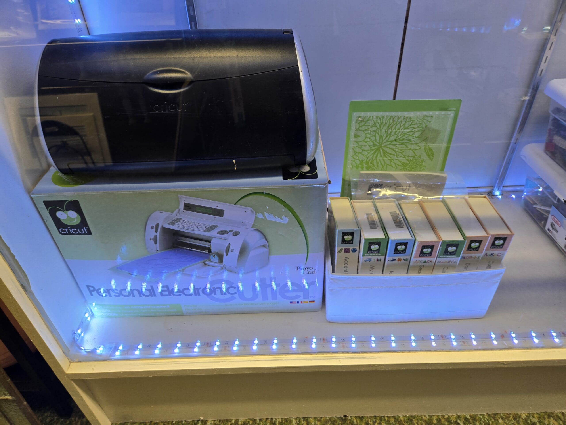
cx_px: 283
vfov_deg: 58.9
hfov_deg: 73.9
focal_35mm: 23
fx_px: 376
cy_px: 212
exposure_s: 1/51
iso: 64
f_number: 1.8
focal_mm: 5.4
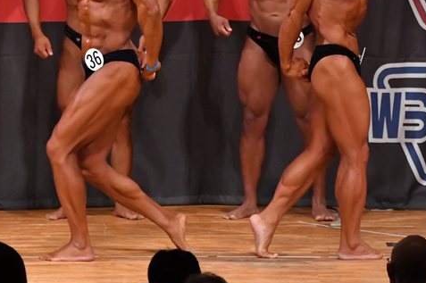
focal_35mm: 439
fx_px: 5189
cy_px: 70
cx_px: 207
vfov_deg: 3.1
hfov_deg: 4.7
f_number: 5.6
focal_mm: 180
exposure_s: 1/400
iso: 9000
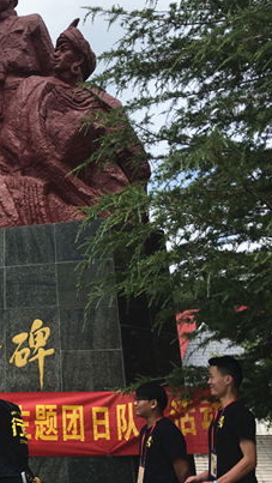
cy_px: 216
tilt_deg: +22.7
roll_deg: -1.2
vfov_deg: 43.6
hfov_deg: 23.5
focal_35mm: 47
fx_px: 602
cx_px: -46
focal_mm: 4.15
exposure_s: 1/1374
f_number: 2.2
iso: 25
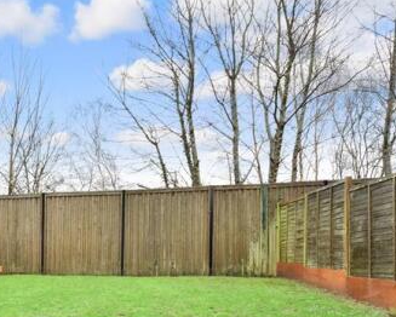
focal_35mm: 32
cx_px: 34
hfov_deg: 48.6
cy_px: 243
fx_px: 381
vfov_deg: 43.6
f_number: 18
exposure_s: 1/20
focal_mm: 11.5
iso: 640
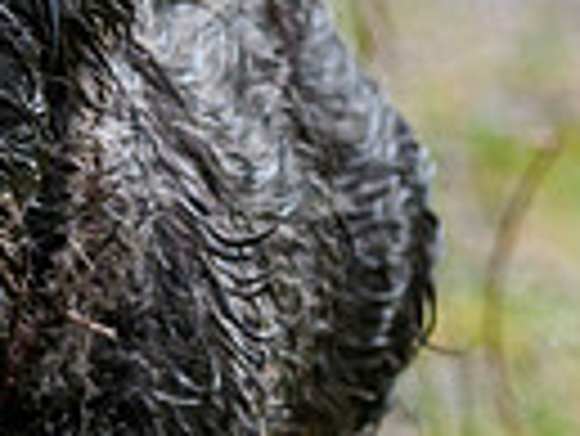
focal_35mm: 3980
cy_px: 213
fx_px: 66748
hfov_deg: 0.5
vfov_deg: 0.4
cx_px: -388
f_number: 4
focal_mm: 300
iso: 320
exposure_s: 1/800
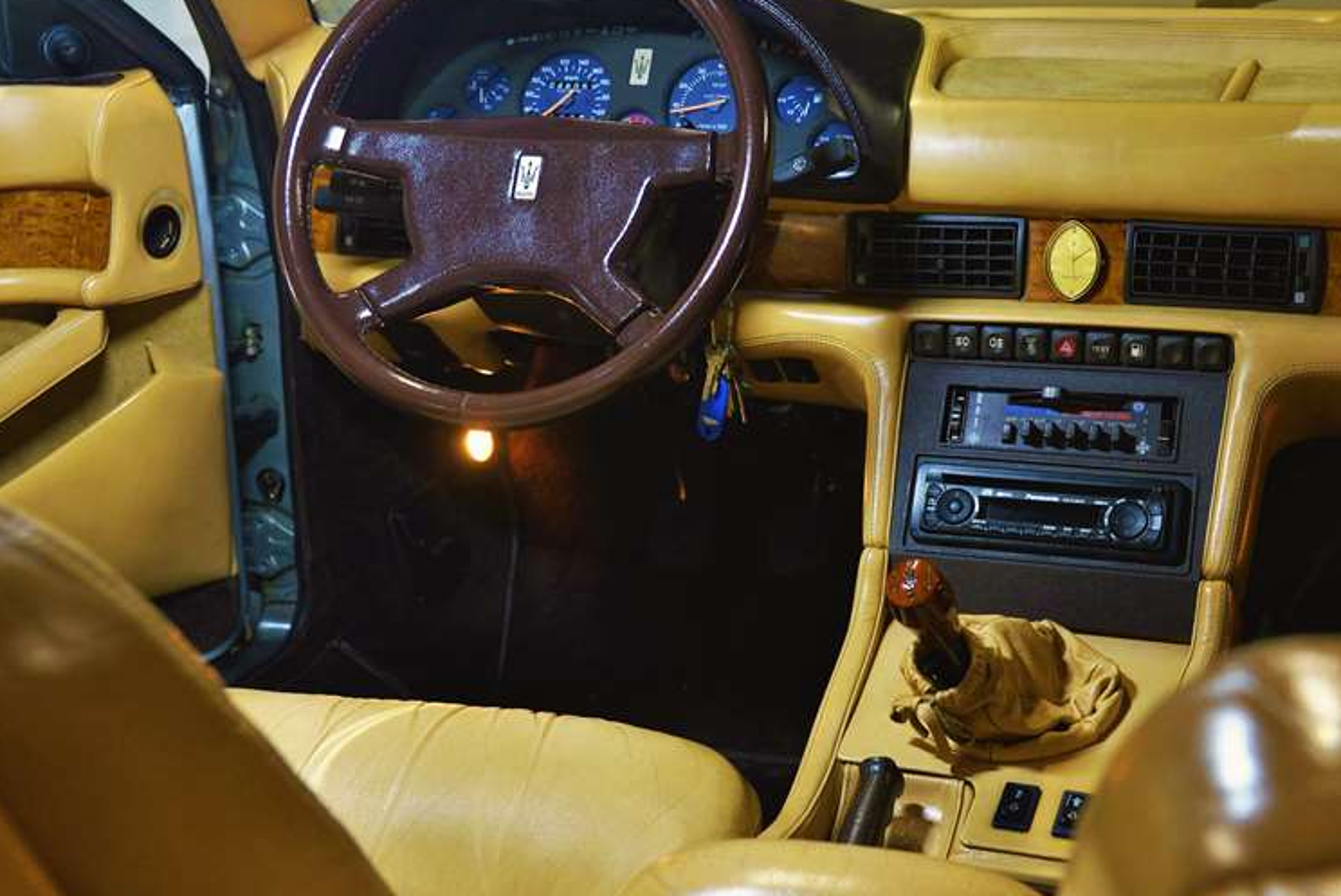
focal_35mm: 45
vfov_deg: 29.9
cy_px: 448
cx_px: 799
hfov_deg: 43.4
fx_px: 1677
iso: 800
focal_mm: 35
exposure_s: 1/50
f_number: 4.5
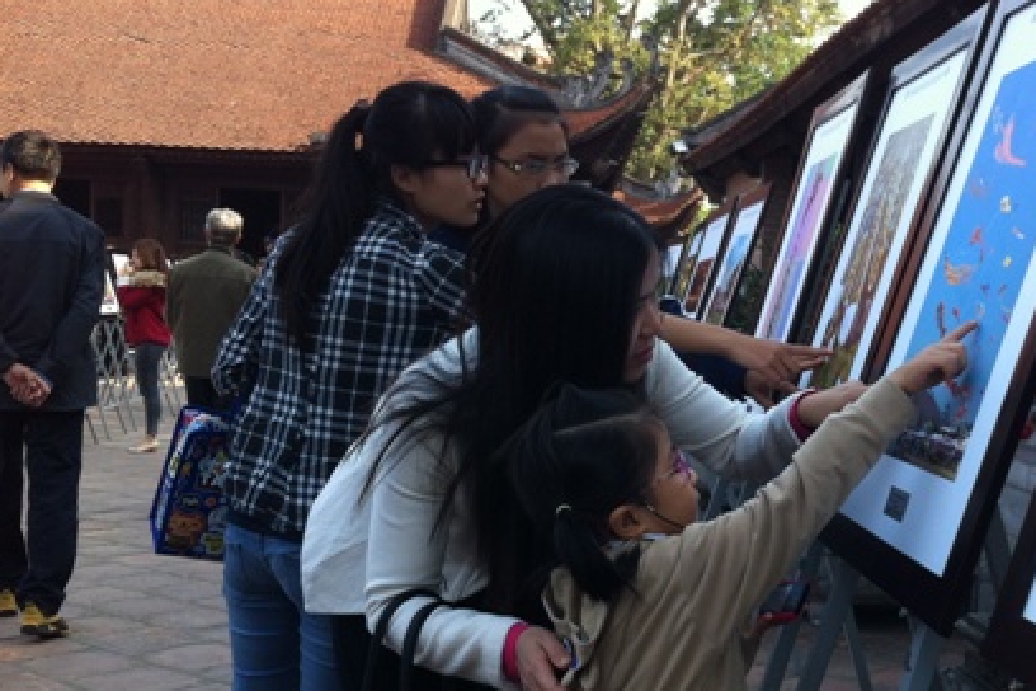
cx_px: 797
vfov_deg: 23.7
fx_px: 1640
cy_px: 429
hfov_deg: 34.2
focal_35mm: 57
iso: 80
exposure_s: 1/220
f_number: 2.8
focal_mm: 3.85
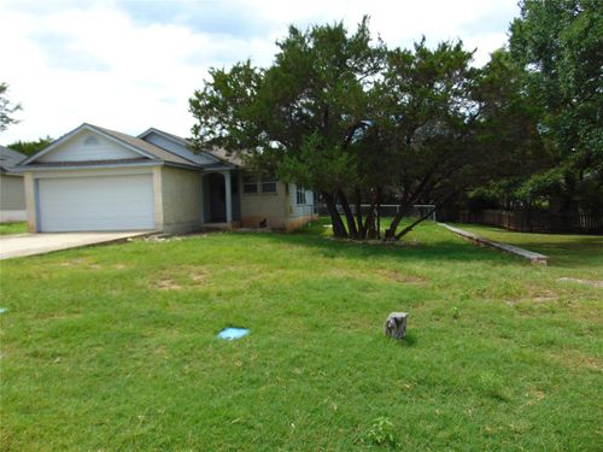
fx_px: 435
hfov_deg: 69.4
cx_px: 302
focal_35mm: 25
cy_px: 226
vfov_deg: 54.9
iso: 80
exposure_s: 1/1000
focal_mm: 4.5
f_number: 3
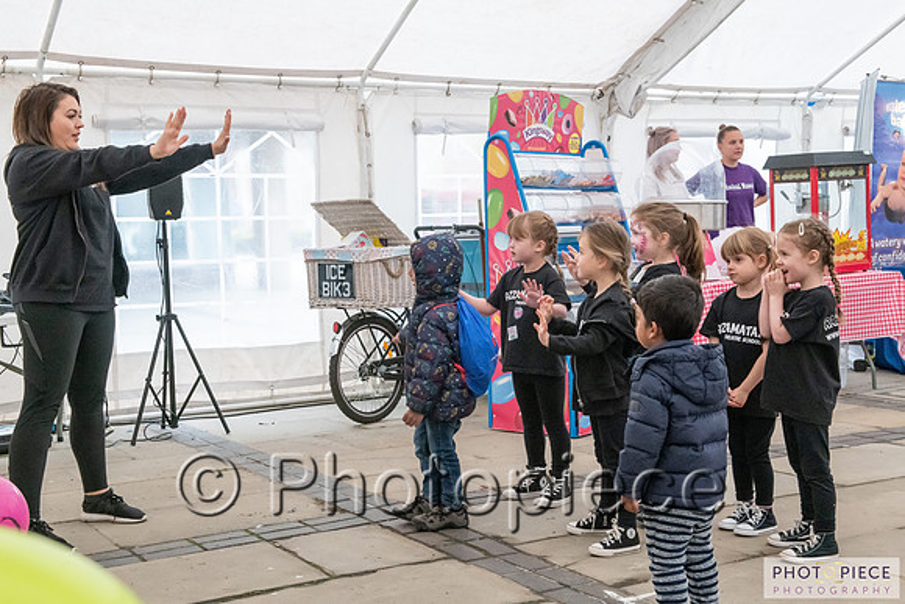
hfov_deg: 39.6
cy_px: 302
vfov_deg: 27.0
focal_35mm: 50
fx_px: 1257
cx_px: 452
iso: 4000
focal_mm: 50
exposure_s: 1/320
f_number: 8
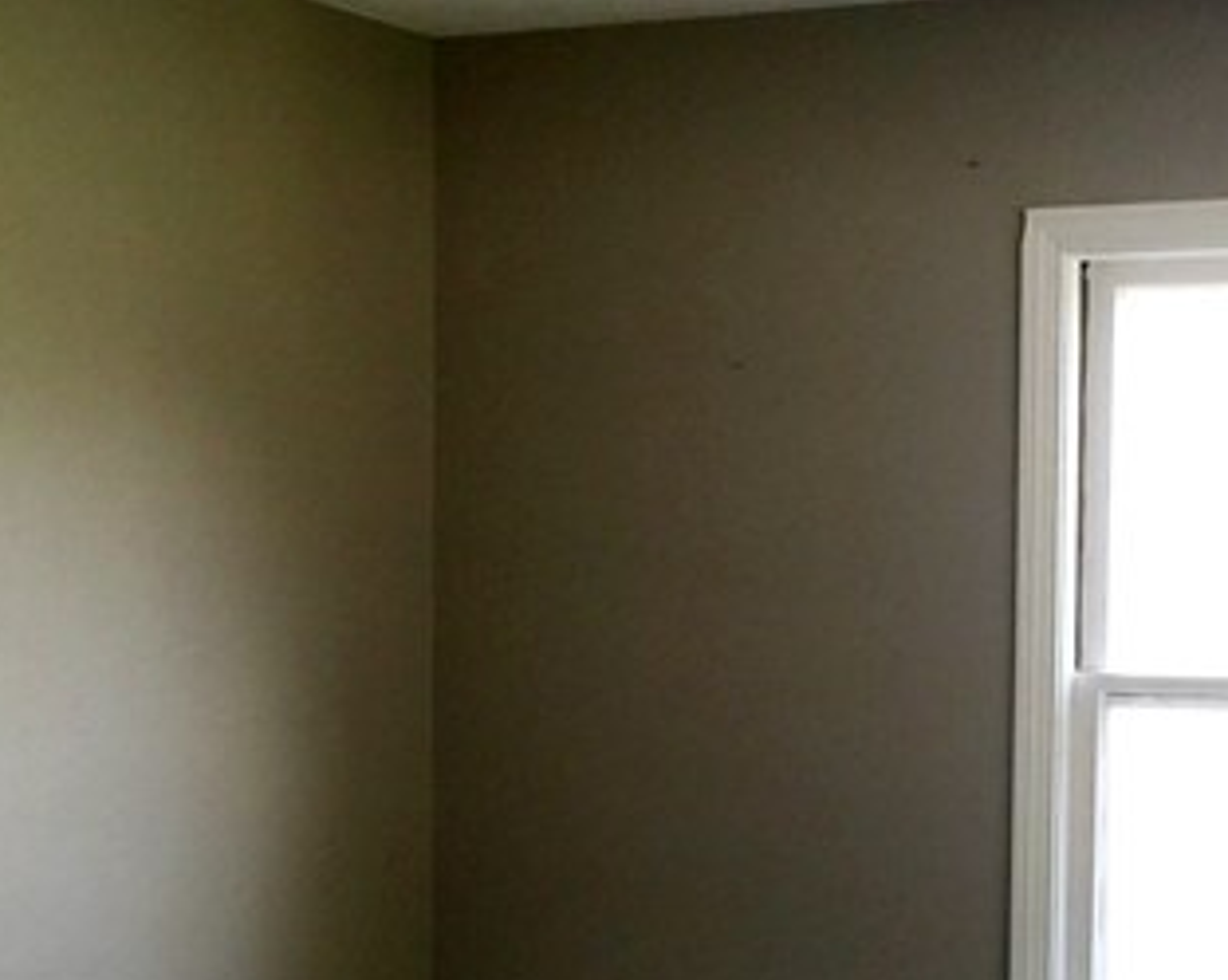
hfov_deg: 20.6
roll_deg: -0.9
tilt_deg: -5.6
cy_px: 941
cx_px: 665
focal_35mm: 93
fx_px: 3377
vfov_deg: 16.2
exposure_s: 1/40
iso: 40
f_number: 2.2
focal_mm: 4.15
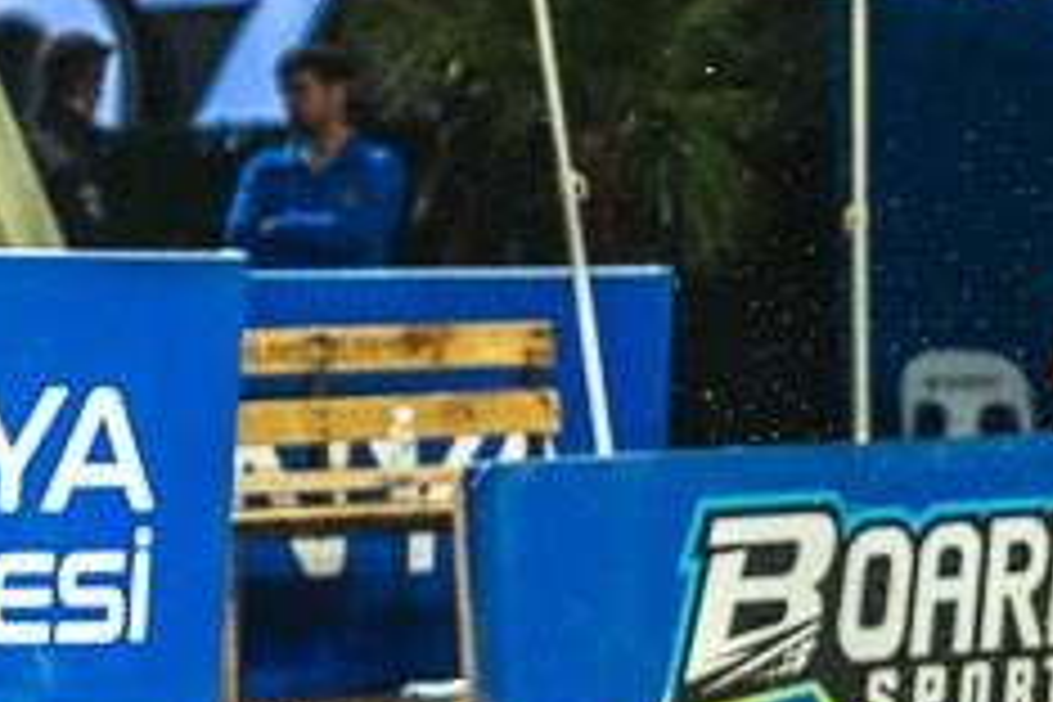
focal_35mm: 433
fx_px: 12664
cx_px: 2038
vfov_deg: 3.2
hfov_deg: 4.7
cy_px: -407
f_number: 3.2
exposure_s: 1/1250
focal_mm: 79
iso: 2000
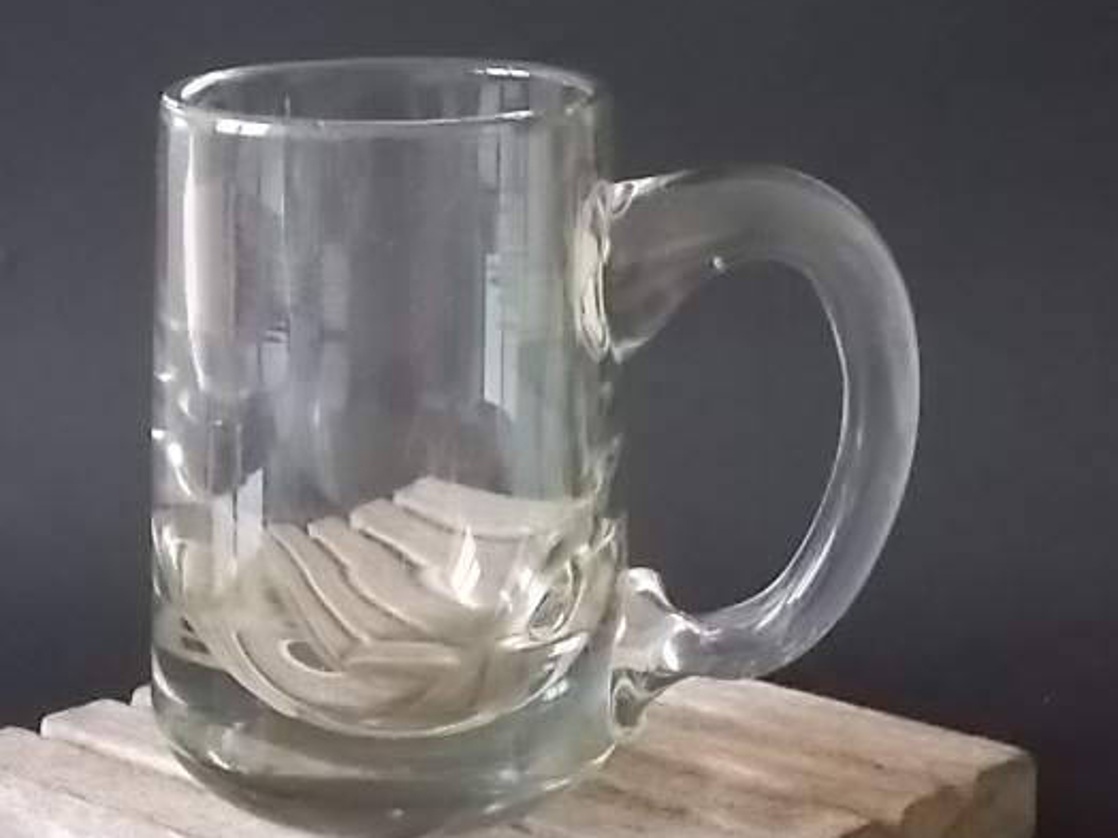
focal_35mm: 105
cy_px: 416
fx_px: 3391
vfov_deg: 14.1
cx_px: 461
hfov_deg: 18.7
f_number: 6.3
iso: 800
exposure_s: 1/25
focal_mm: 15.4
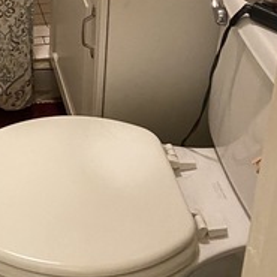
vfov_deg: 18.2
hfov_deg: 19.4
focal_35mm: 83
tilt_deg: -24.1
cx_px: -76
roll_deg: +1.8
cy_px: -158
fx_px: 751
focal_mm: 4.25
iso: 400
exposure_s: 1/40
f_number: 1.8
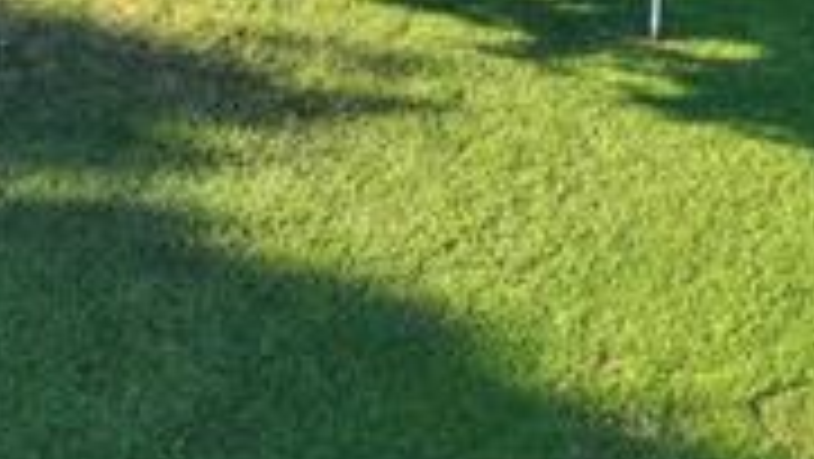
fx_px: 3196
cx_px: 45
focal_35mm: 148
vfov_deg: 6.9
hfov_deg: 14.3
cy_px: -1161
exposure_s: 1/1250
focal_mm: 12.29
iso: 370
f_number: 2.8
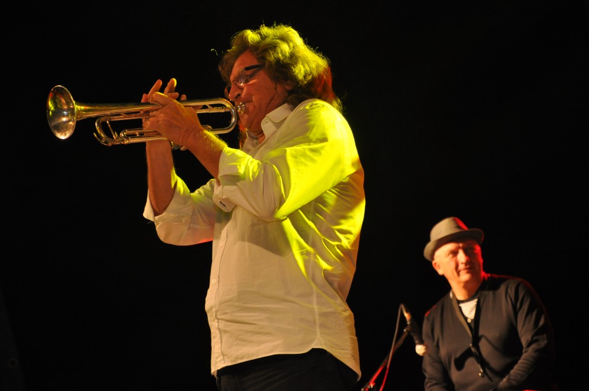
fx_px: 2206
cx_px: 294
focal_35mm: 135
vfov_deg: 10.1
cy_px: 196
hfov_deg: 15.2
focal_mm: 90
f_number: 5.6
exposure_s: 1/60
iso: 800
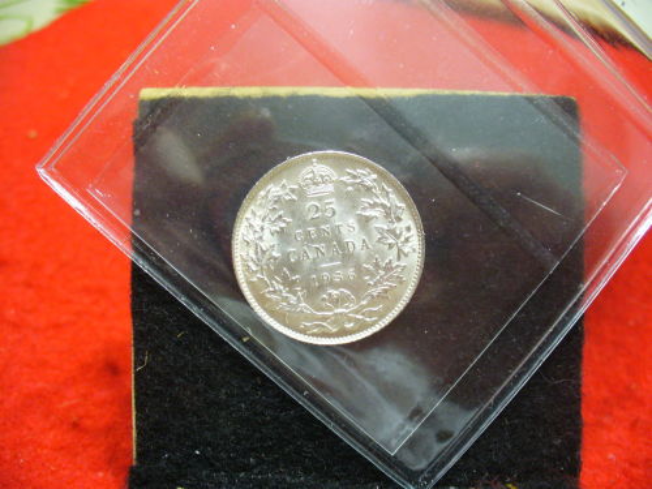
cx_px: 326
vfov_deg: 38.7
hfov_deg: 50.1
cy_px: 244
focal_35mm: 37
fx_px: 697
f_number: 2.8
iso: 200
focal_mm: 6.1
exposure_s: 1/13
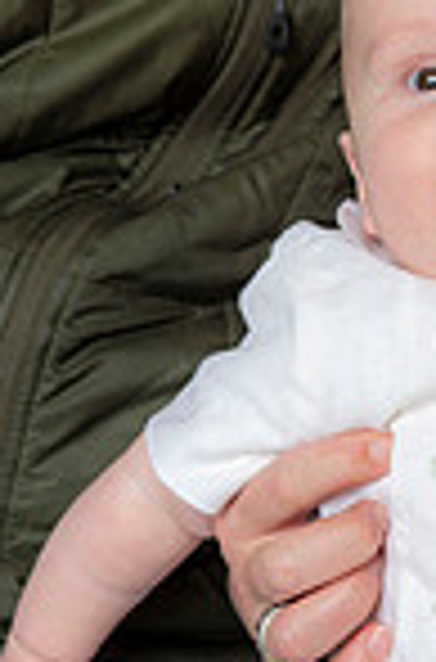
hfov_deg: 7.6
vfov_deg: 11.4
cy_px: -68
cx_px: 546
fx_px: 3257
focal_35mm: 178
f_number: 4.5
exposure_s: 1/200
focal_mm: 58
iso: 200
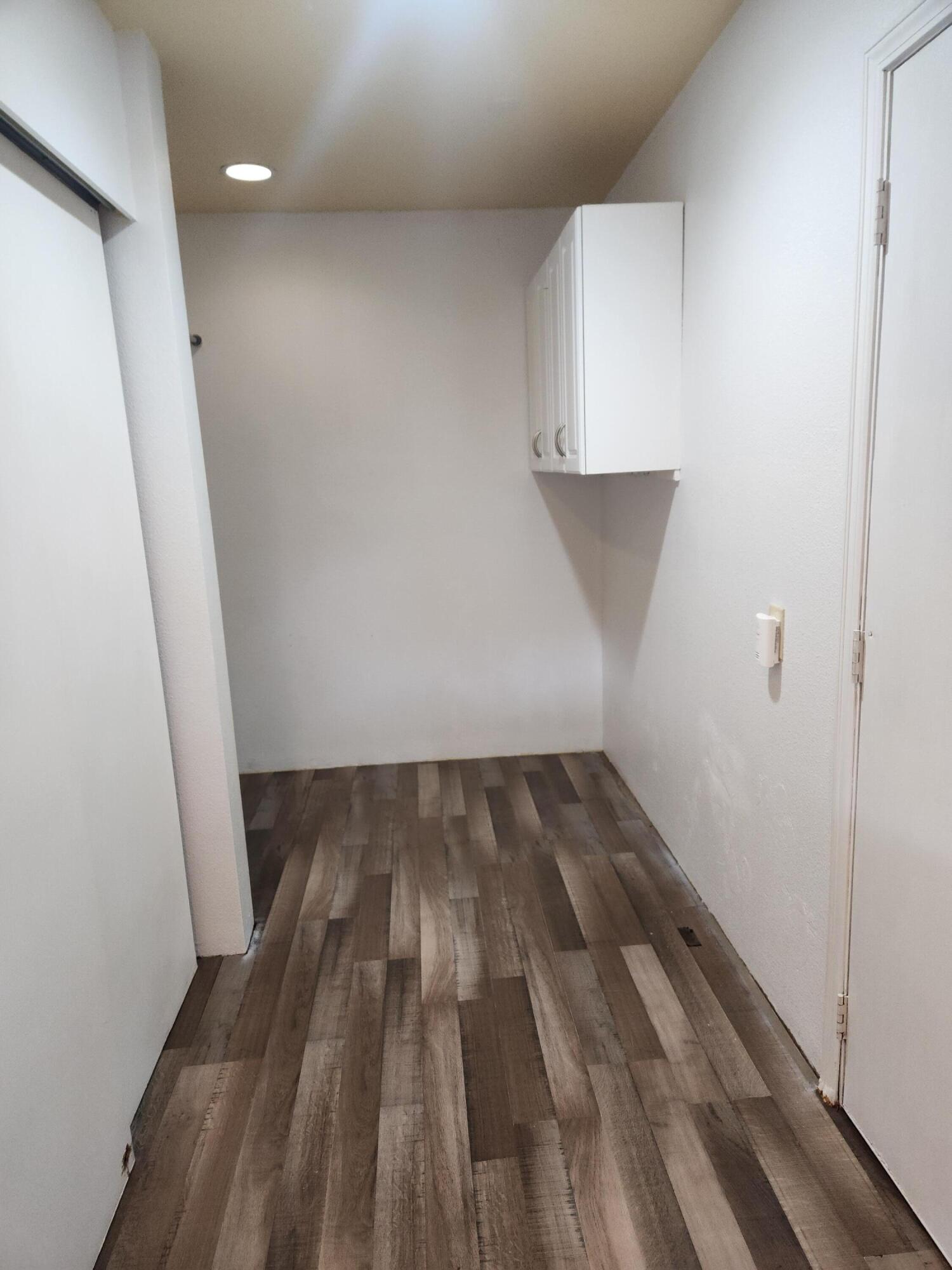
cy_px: 635
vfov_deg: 73.9
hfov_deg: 58.9
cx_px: 476
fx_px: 843
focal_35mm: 23
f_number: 1.8
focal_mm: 5.4
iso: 250
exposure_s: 1/120
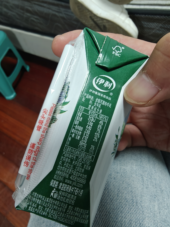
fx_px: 151
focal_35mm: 23
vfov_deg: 73.9
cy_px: 114
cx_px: 85
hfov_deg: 58.9
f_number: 2
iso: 1600
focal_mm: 2.3
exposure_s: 1/33
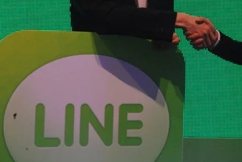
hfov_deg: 14.4
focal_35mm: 141
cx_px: 201
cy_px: 30
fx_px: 950
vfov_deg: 9.7
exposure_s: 1/15
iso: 1600
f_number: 18
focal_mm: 45
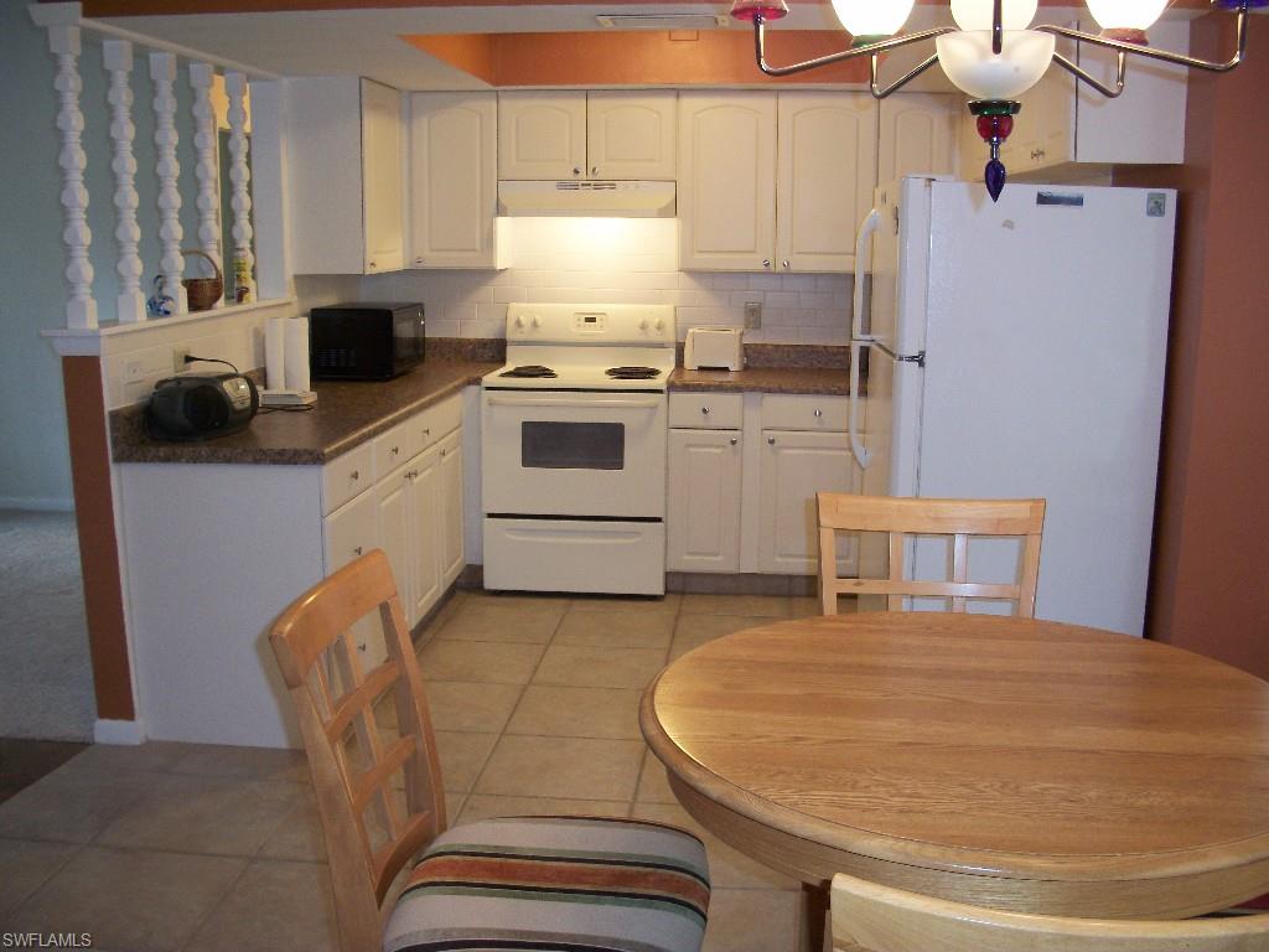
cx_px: 634
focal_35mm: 35
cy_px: 476
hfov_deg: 52.6
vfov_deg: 40.7
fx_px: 1283
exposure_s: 1/30
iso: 160
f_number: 3.1
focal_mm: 6.3
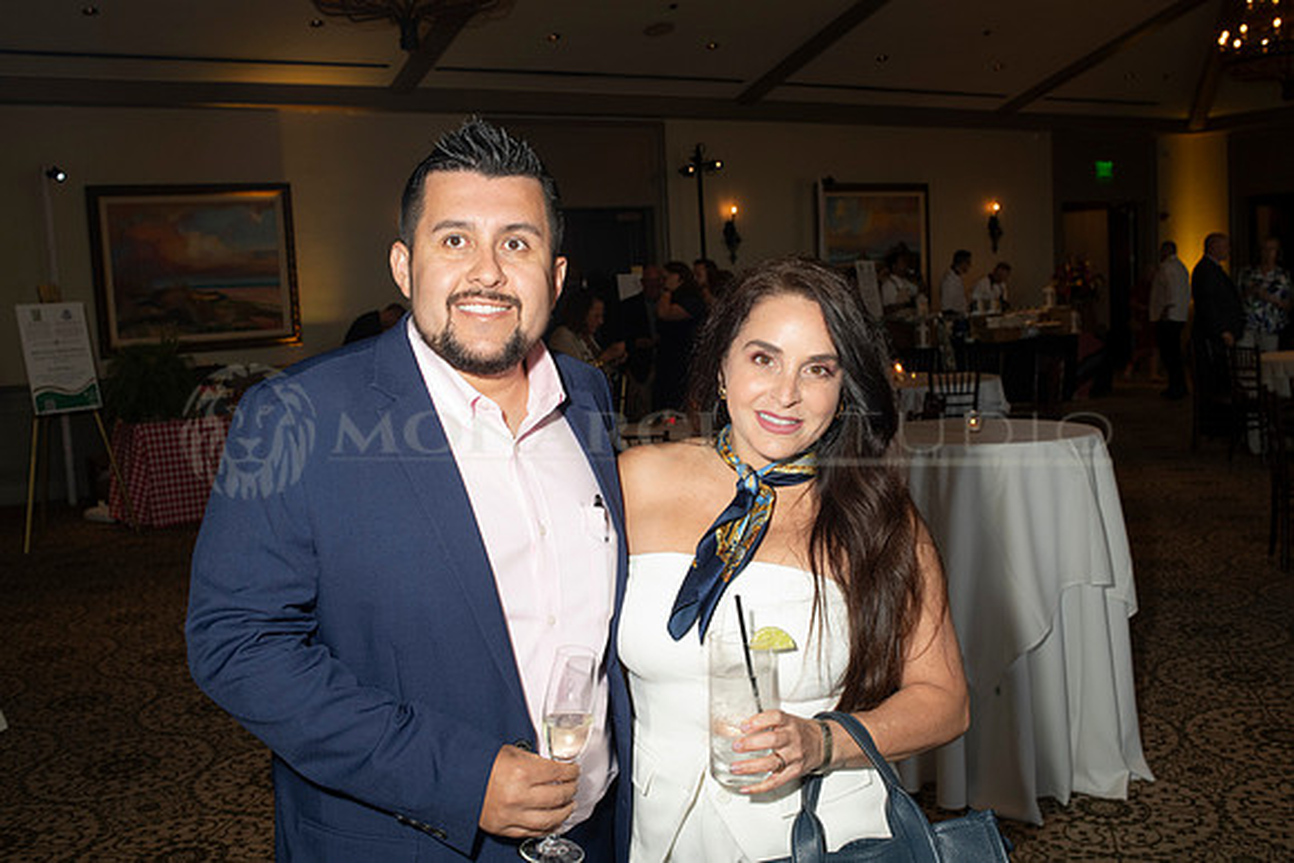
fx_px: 1258
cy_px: 432
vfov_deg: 37.9
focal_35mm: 35
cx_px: 647
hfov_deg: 54.4
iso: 1000
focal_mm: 35
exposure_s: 1/80
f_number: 8
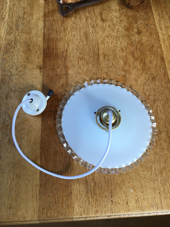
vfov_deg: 58.4
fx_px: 203
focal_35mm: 31
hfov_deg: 45.4
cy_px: 114
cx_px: 85
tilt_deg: -68.2
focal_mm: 3.3
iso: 32
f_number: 2.4
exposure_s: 1/50
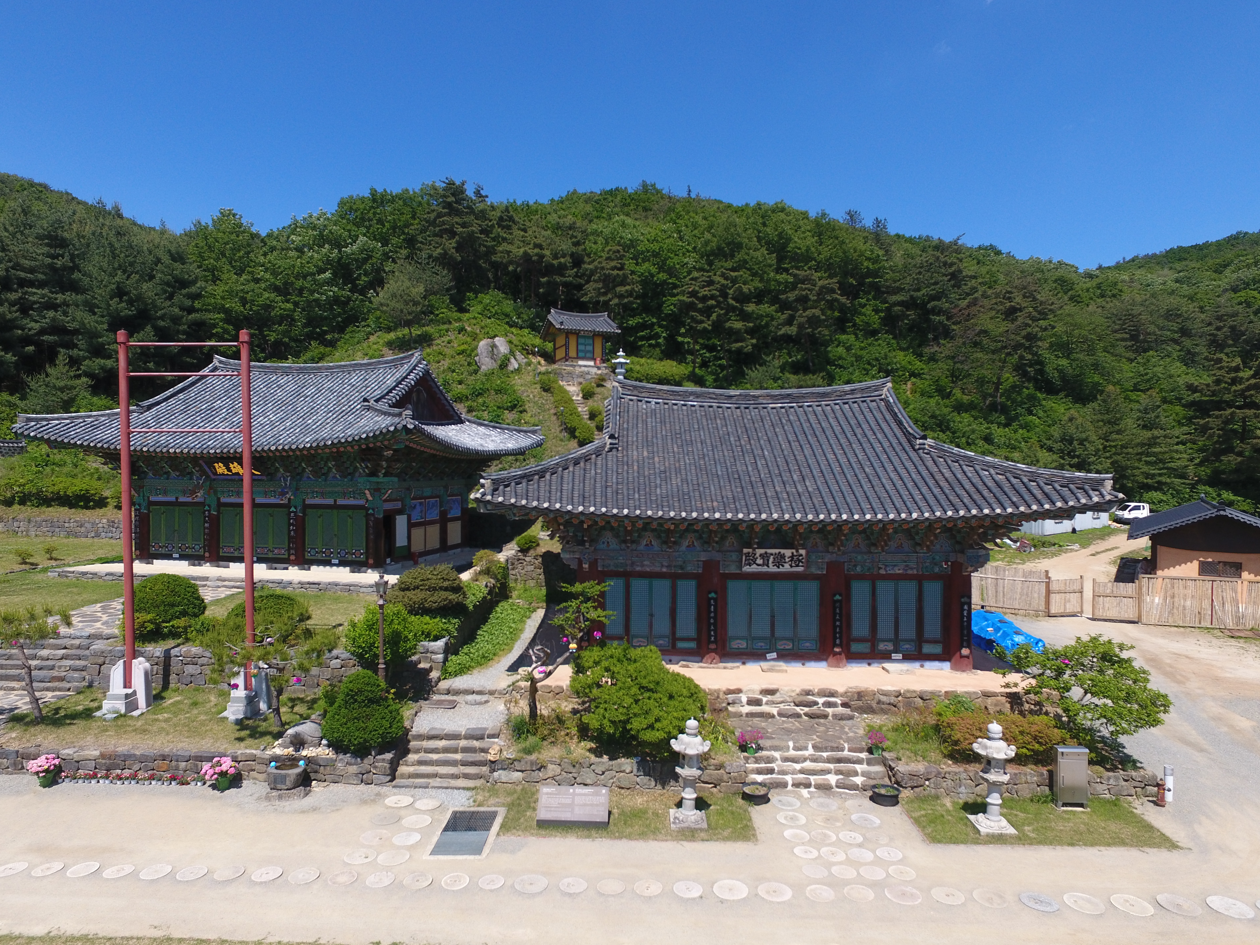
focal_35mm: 21
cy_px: 480
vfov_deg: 63.4
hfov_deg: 79.0
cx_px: 618
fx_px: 764
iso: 100
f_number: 2.8
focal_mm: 3.61
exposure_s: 1/799
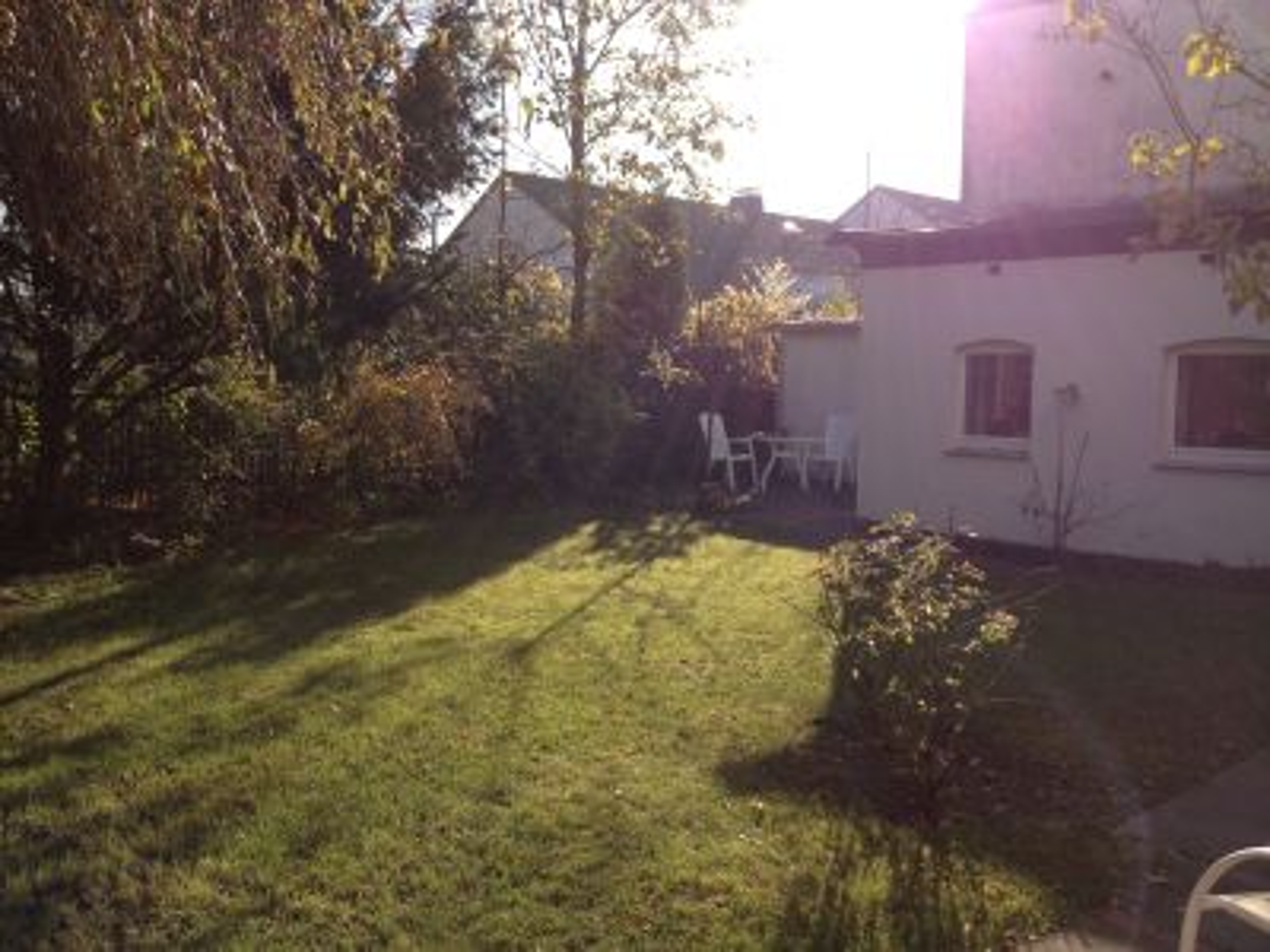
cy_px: 476
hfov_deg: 52.6
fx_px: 1284
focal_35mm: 35
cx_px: 635
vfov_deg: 40.7
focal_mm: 4.28
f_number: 2.4
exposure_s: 1/986
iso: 64
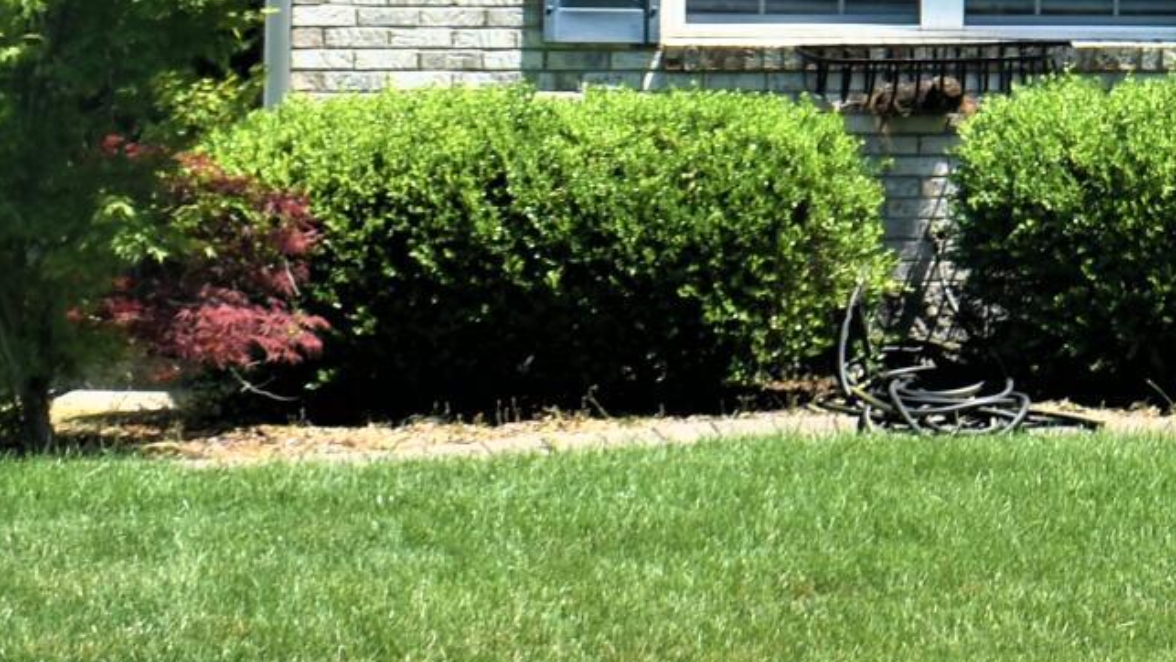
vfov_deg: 6.8
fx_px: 5489
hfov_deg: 11.6
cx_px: 1919
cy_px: -278
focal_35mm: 176
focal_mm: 24
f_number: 8
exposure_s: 1/250
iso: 100
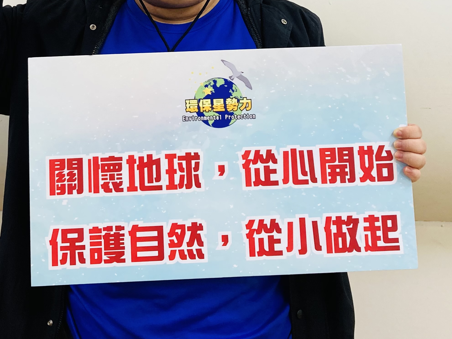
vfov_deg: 24.6
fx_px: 744
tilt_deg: -4.8
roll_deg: +0.4
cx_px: 168
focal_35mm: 57
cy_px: 7
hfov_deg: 33.6
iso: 80
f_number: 1.8
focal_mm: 3.99
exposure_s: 1/60
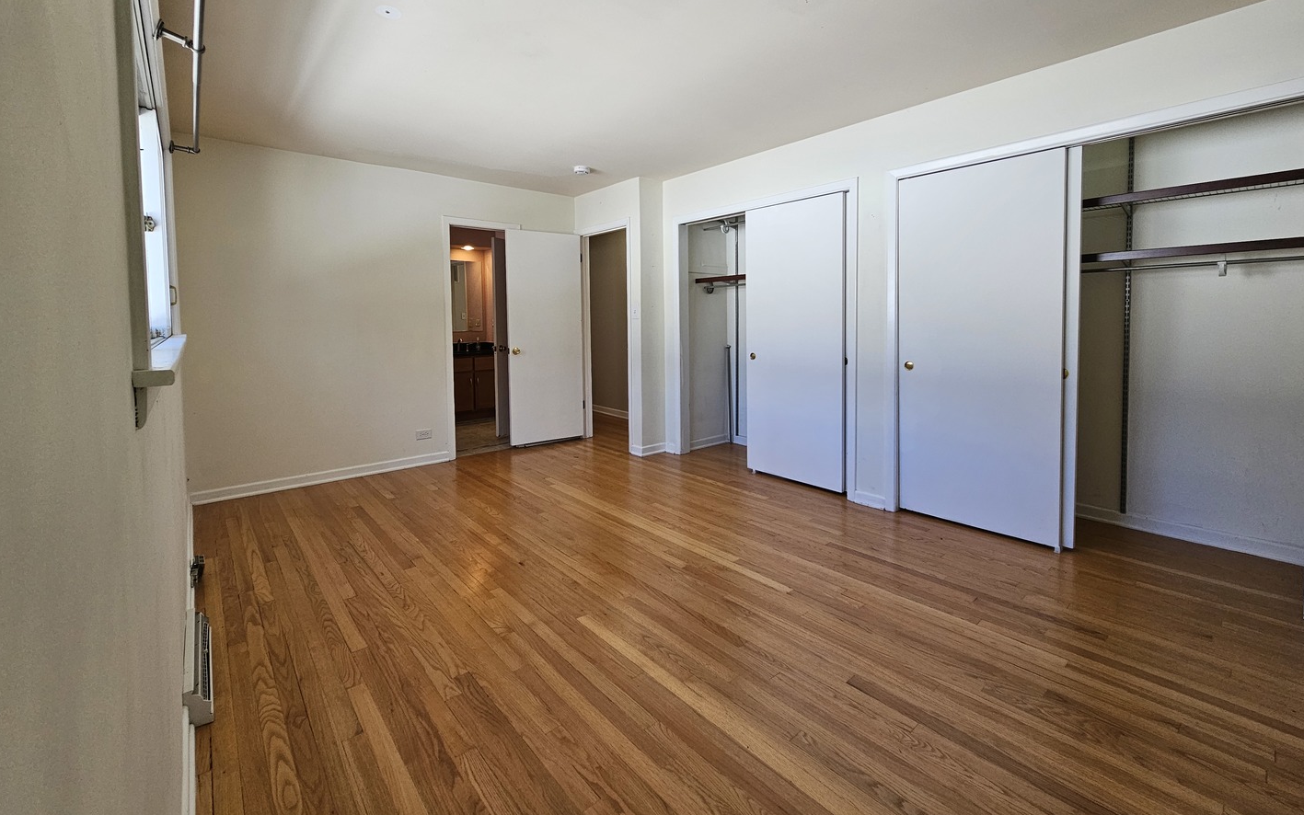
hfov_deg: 105.3
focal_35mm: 14
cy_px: 349
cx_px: 643
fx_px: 498
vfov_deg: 78.2
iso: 100
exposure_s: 1/207
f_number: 2.2
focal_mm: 2.2
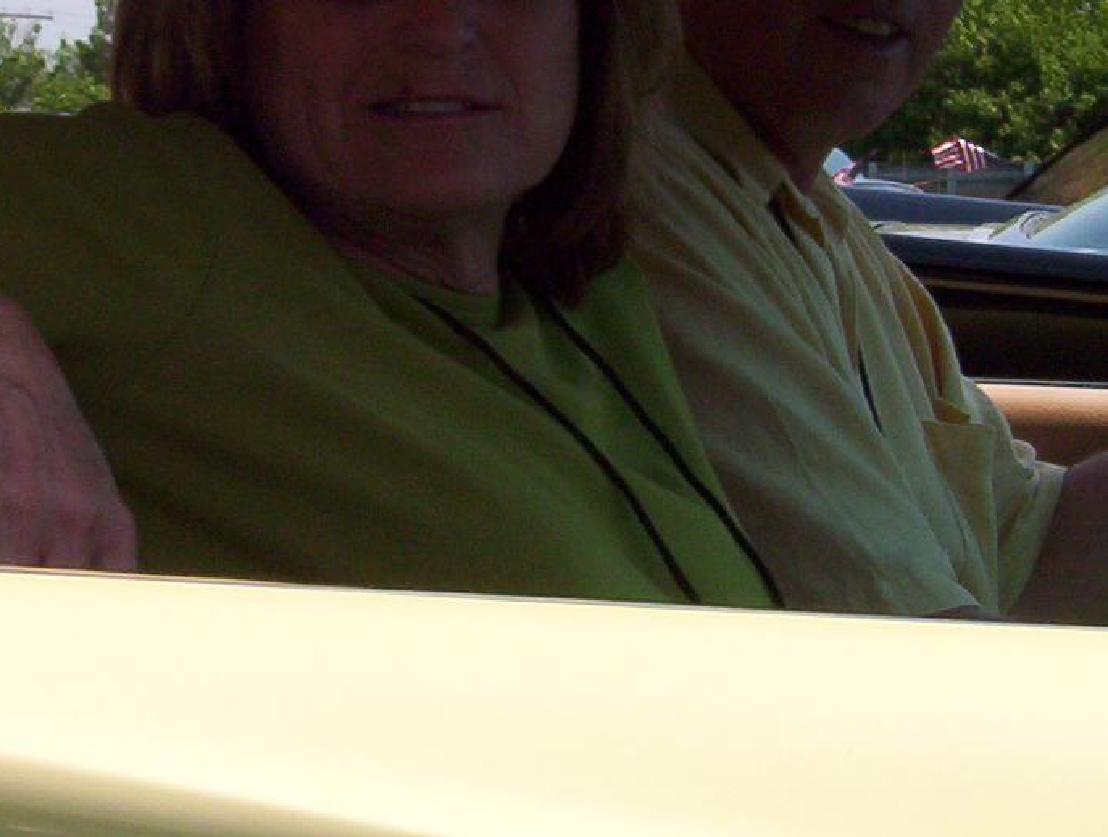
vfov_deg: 9.8
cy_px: 181
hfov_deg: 12.9
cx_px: 237
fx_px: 4878
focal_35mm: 152
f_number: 6.7
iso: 100
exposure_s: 1/580
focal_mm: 9.98
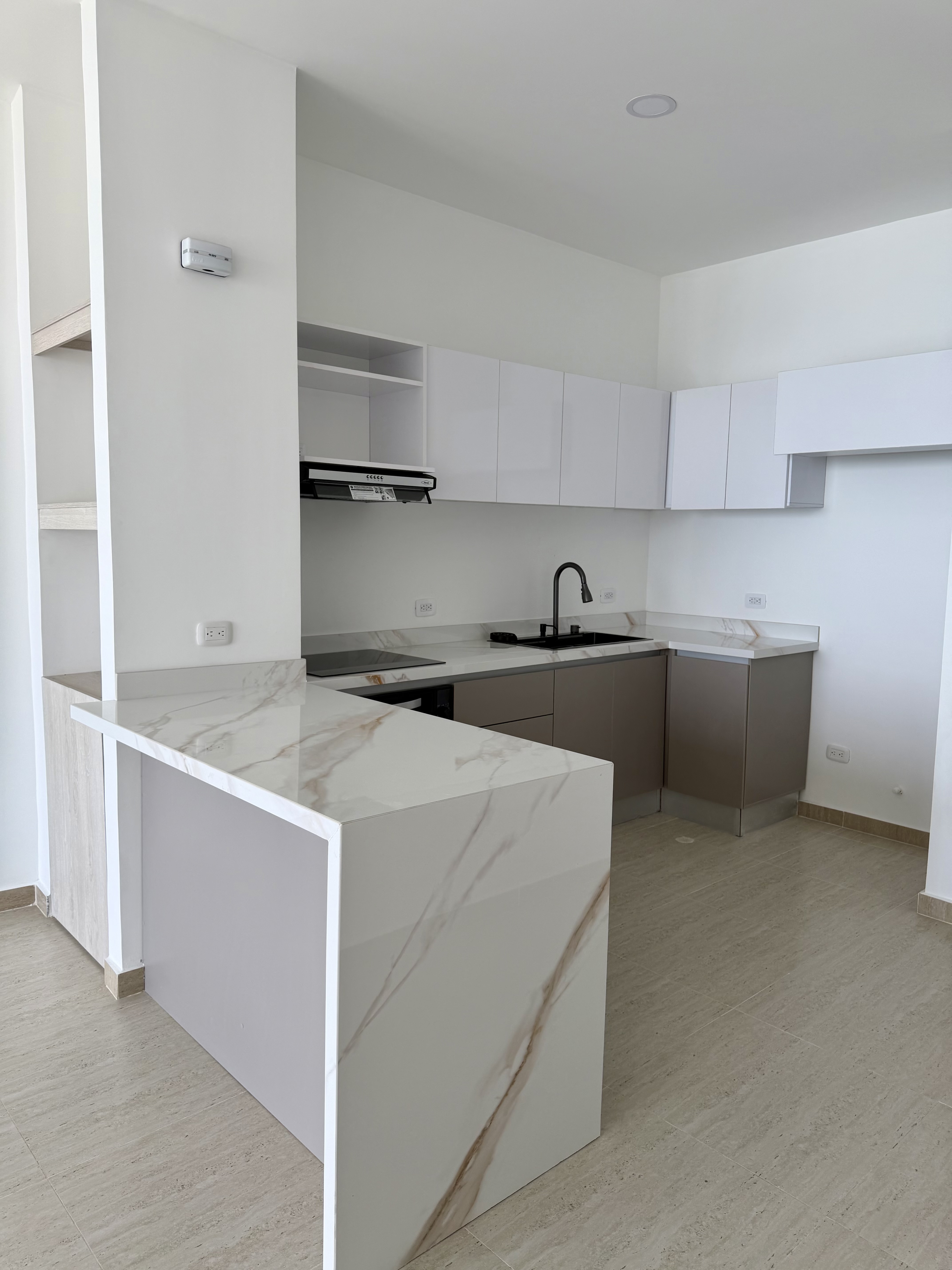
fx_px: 880
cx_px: 476
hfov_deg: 56.8
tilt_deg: -5.9
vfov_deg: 71.6
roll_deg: -1.6
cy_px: 635
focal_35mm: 24
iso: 64
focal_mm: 6.76
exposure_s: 1/210
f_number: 1.78
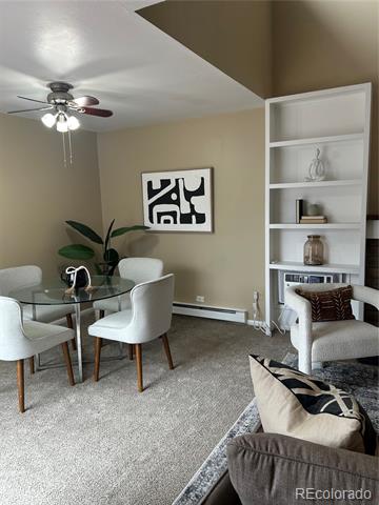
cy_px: 252
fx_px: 380
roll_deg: +0.3
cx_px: 190
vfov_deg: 67.3
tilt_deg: -8.0
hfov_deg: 53.1
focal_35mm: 26
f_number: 1.5
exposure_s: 1/60
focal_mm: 5.7
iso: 64
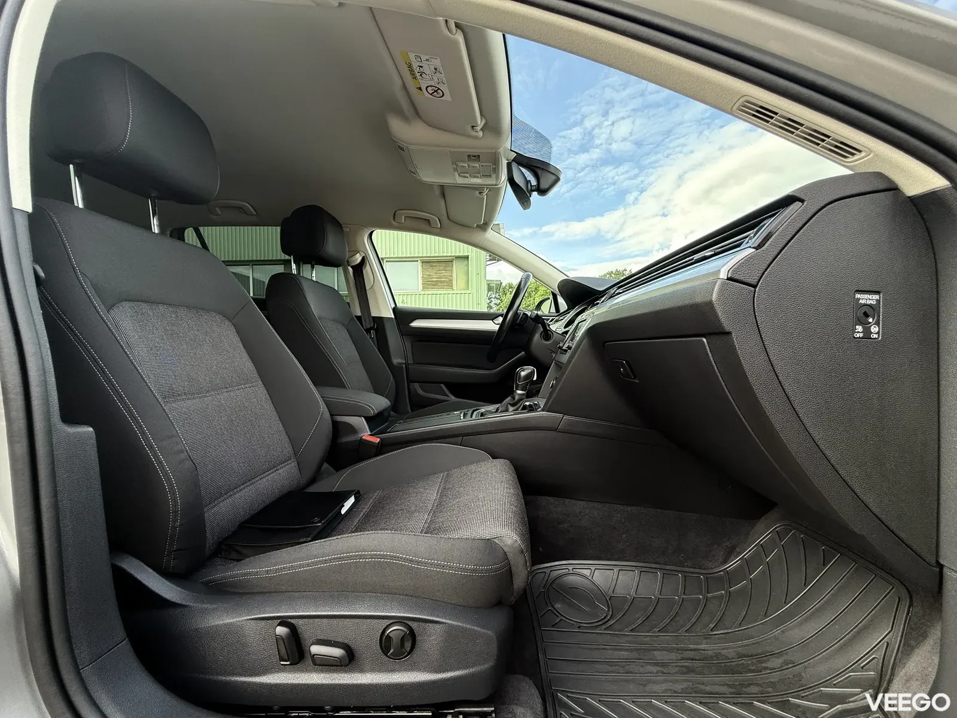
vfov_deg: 85.7
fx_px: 387
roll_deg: +0.8
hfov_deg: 102.1
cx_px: 478
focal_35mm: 14
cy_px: 359
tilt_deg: -1.1
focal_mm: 2.22
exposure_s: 1/108
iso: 64
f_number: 2.2
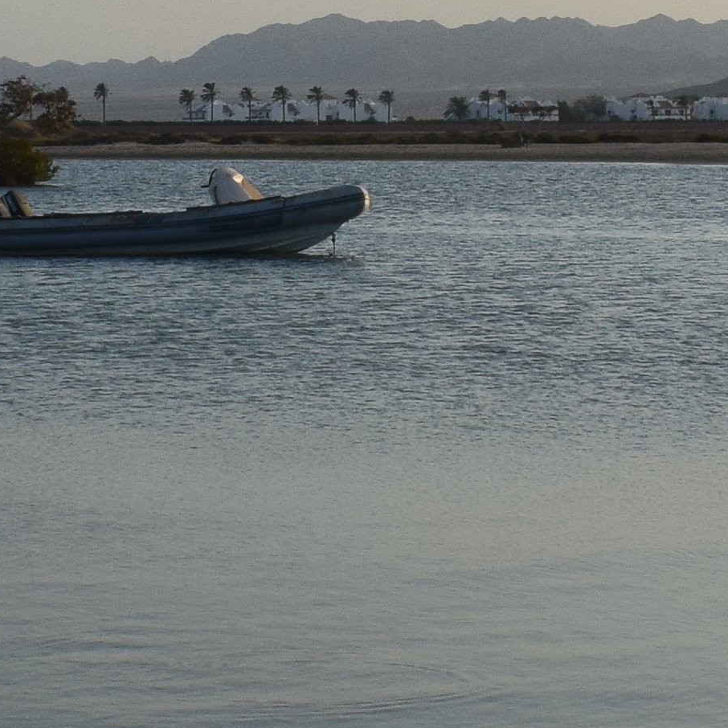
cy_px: 120
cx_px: 241
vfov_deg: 11.4
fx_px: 3617
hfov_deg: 11.5
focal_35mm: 152
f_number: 11
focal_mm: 18
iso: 400
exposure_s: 1/500
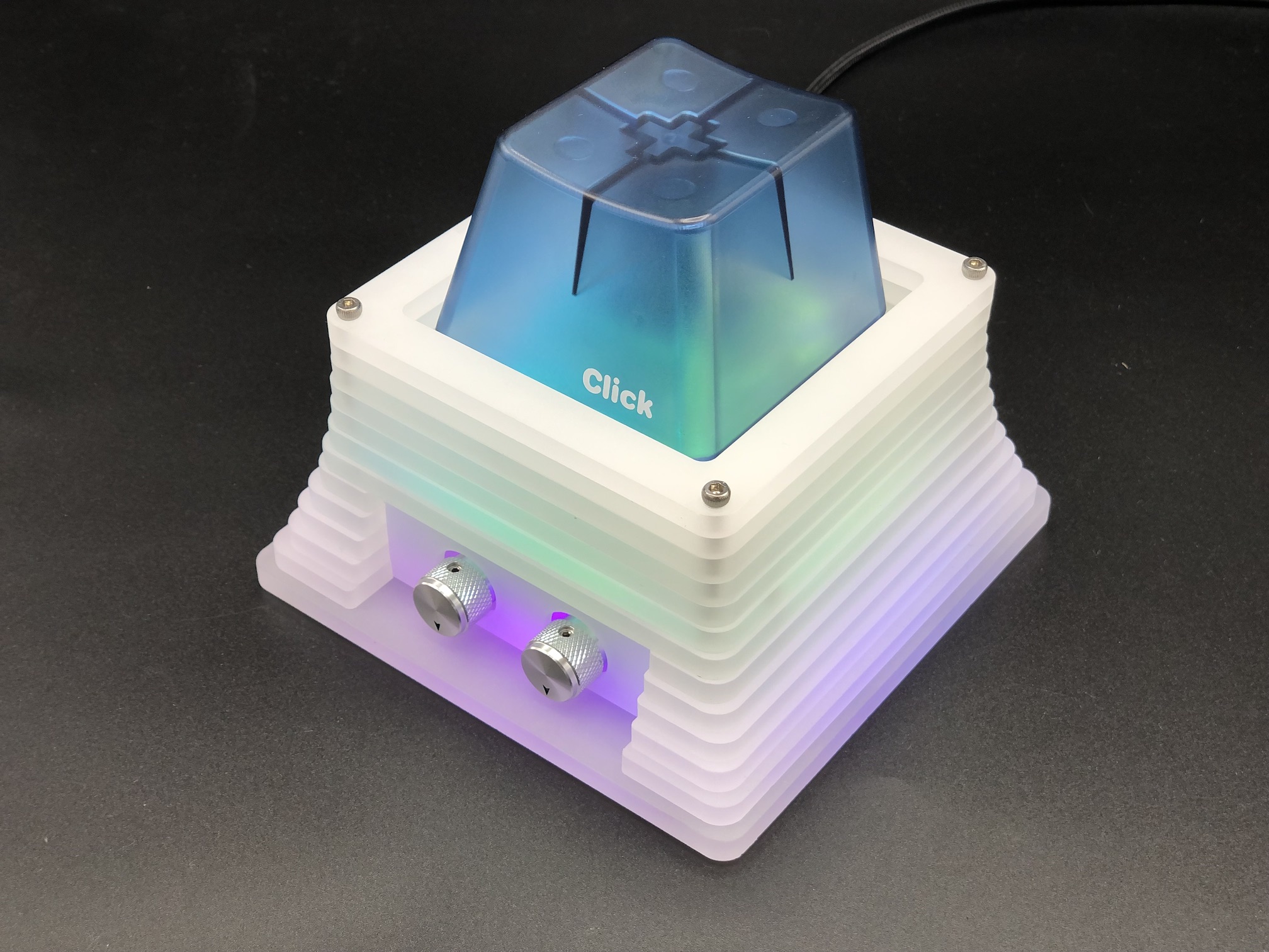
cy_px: 476
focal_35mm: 52
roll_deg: +0.4
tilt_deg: -39.8
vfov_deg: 28.0
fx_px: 1906
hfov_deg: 36.8
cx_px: 634
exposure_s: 1/120
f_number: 2.4
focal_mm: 6
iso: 25
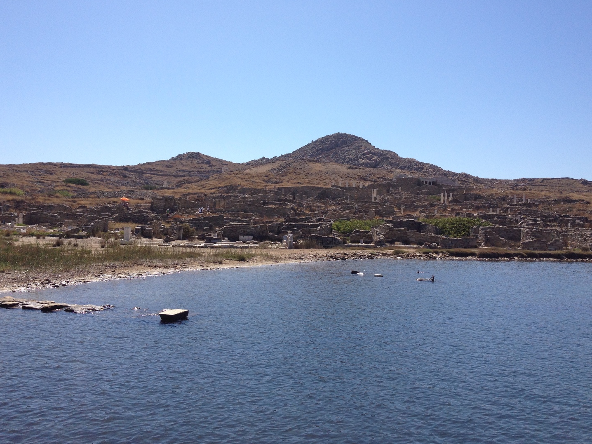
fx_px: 667
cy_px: 197
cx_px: 302
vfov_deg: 36.8
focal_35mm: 39
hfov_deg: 47.9
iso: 50
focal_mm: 4.28
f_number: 2.4
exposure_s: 1/2404
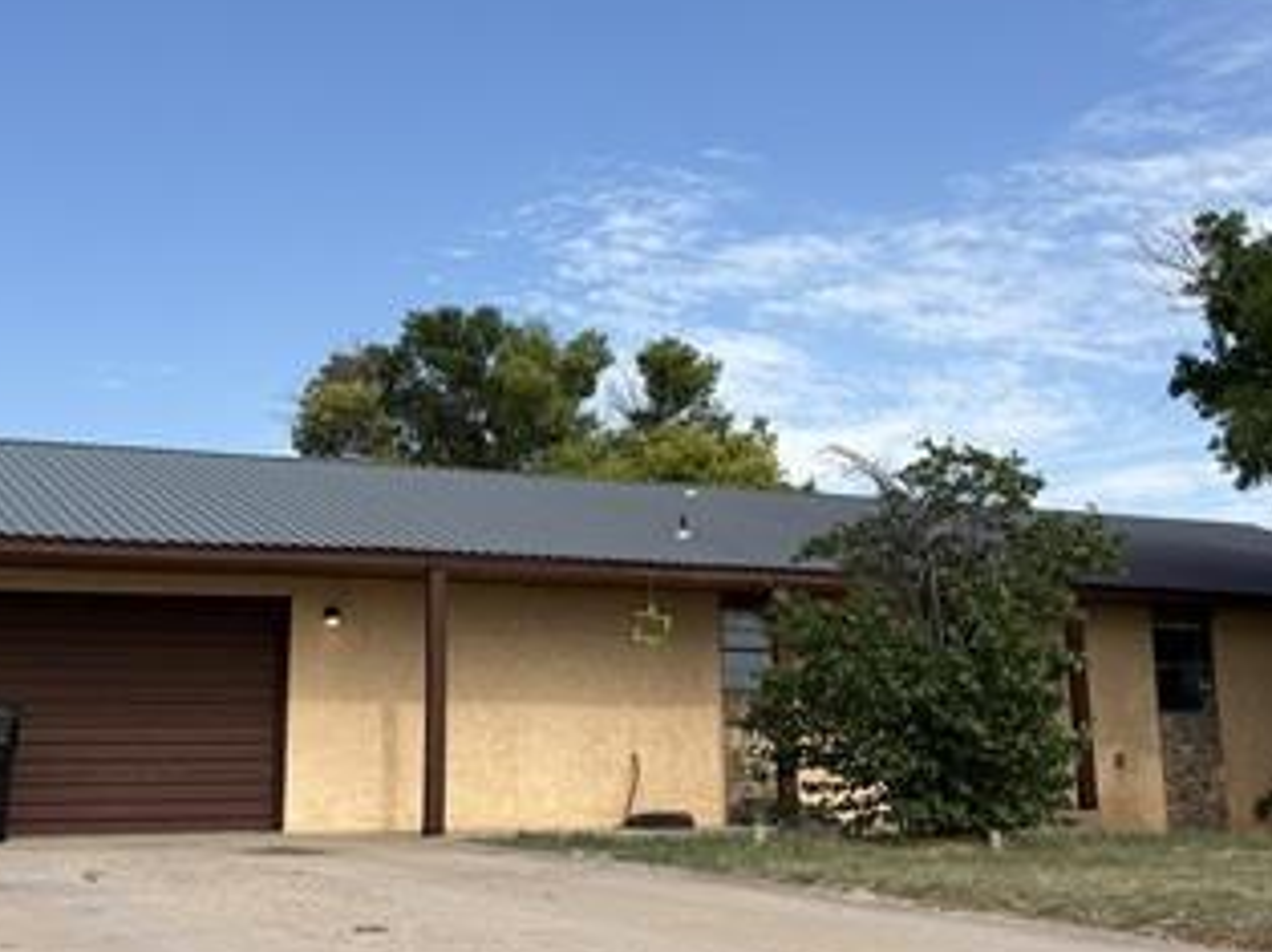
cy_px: 393
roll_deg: +1.2
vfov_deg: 27.4
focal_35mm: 53
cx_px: 648
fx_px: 1946
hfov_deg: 36.2
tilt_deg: +12.9
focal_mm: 5.96
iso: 50
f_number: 1.6
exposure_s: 1/2747
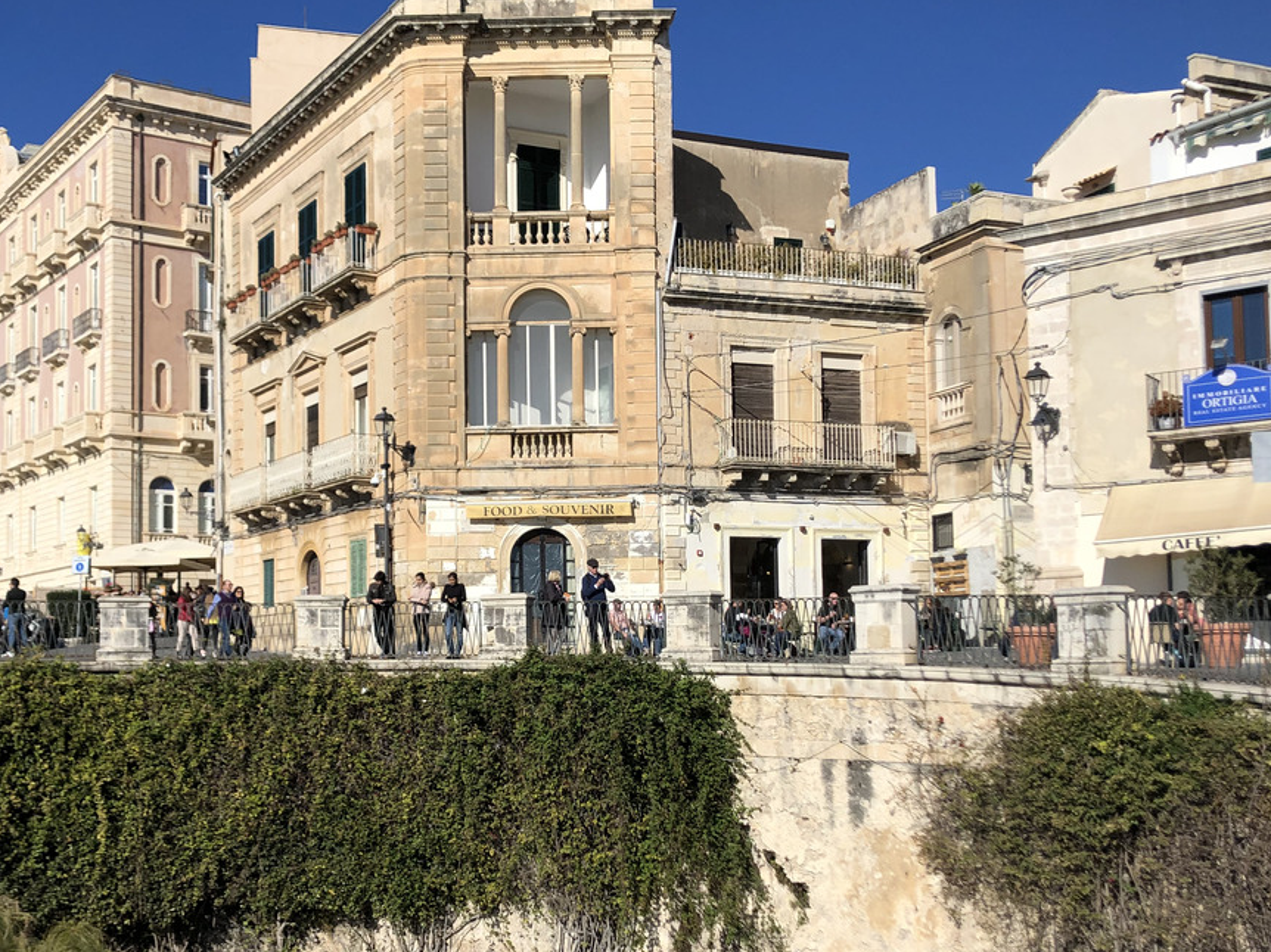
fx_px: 1432
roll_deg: +1.6
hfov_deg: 47.6
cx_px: 516
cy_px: 589
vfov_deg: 36.6
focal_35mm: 39
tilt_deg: +3.1
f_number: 1.8
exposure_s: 1/4049
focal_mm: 4
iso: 25
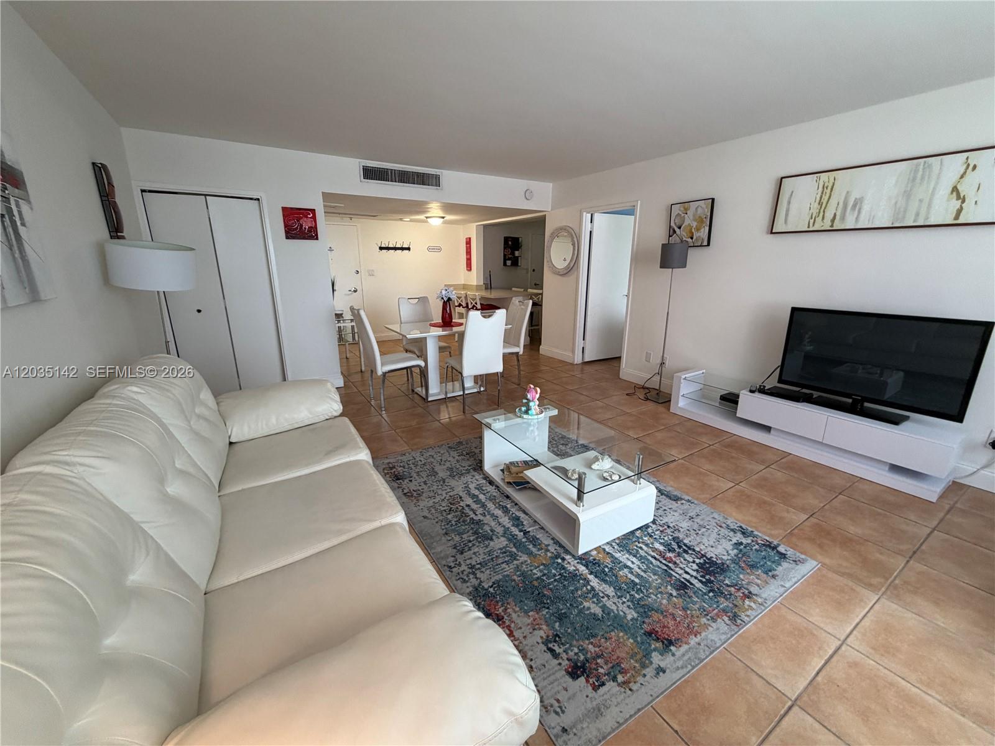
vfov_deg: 85.7
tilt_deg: -15.4
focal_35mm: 14
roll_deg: +0.1
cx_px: 498
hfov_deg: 102.1
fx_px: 402
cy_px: 373
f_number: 2.2
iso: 200
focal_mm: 2.22
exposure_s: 1/60
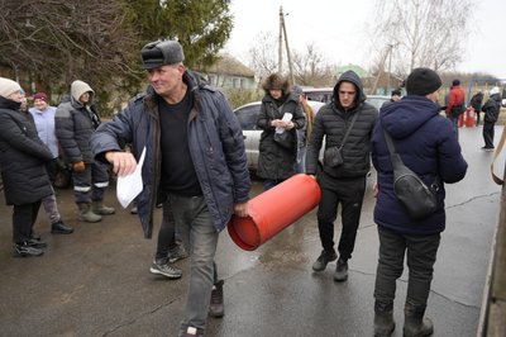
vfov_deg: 46.3
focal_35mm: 28
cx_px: 253
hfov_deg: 65.5
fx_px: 393
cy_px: 168
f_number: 4
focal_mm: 28
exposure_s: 1/160
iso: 320
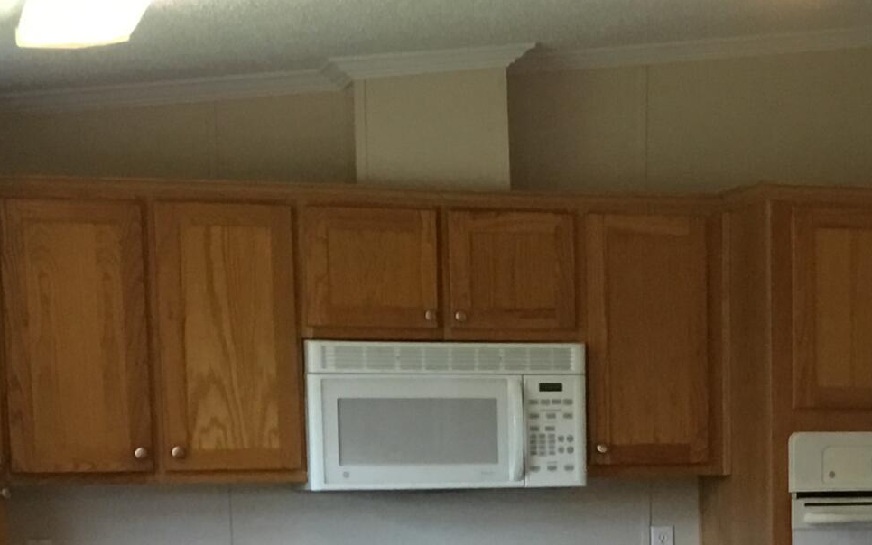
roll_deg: +1.6
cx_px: 831
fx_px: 2424
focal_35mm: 102
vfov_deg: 12.6
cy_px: 636
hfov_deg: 19.9
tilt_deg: -4.0
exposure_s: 1/30
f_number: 2.4
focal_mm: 3.3
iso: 100
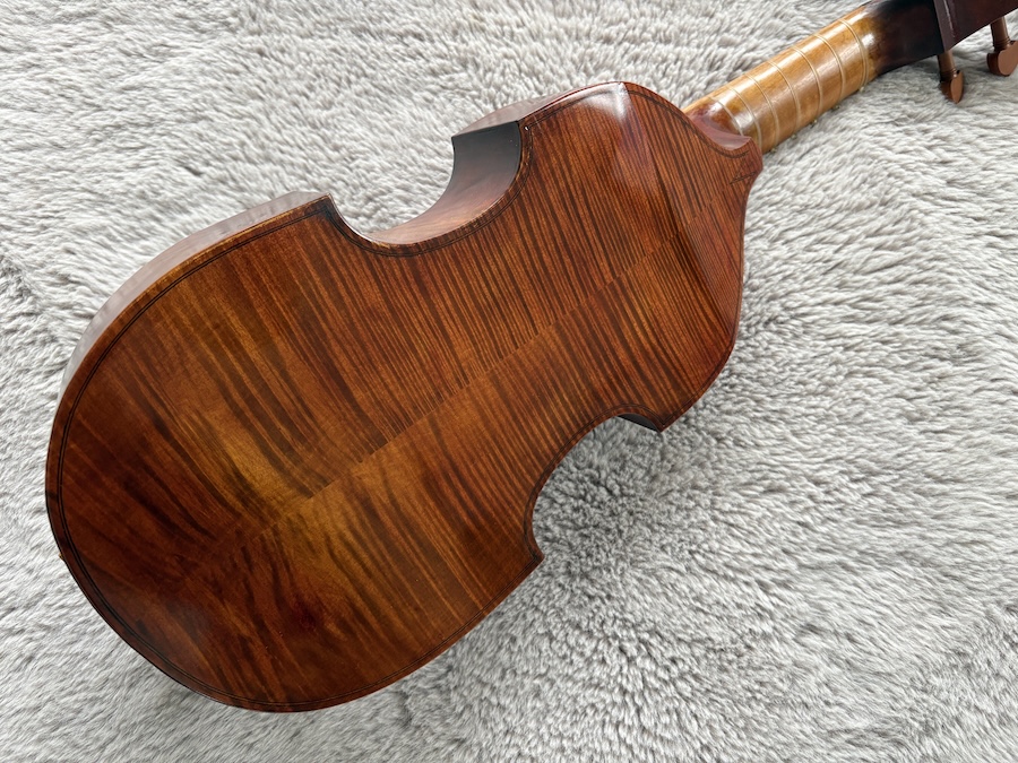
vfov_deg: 53.1
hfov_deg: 67.3
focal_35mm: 26
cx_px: 509
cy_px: 382
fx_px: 765
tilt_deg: -76.6
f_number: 1.6
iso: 125
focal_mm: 5.96
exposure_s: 1/60
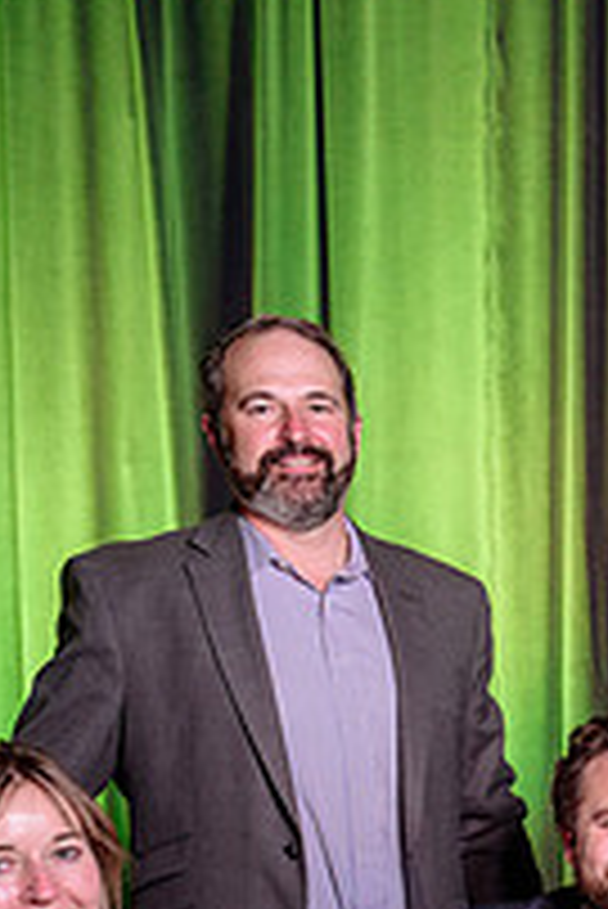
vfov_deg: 26.5
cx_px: 1023
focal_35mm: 74
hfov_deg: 16.2
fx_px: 1871
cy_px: 801
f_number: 3.5
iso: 1000
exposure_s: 1/125
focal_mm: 24
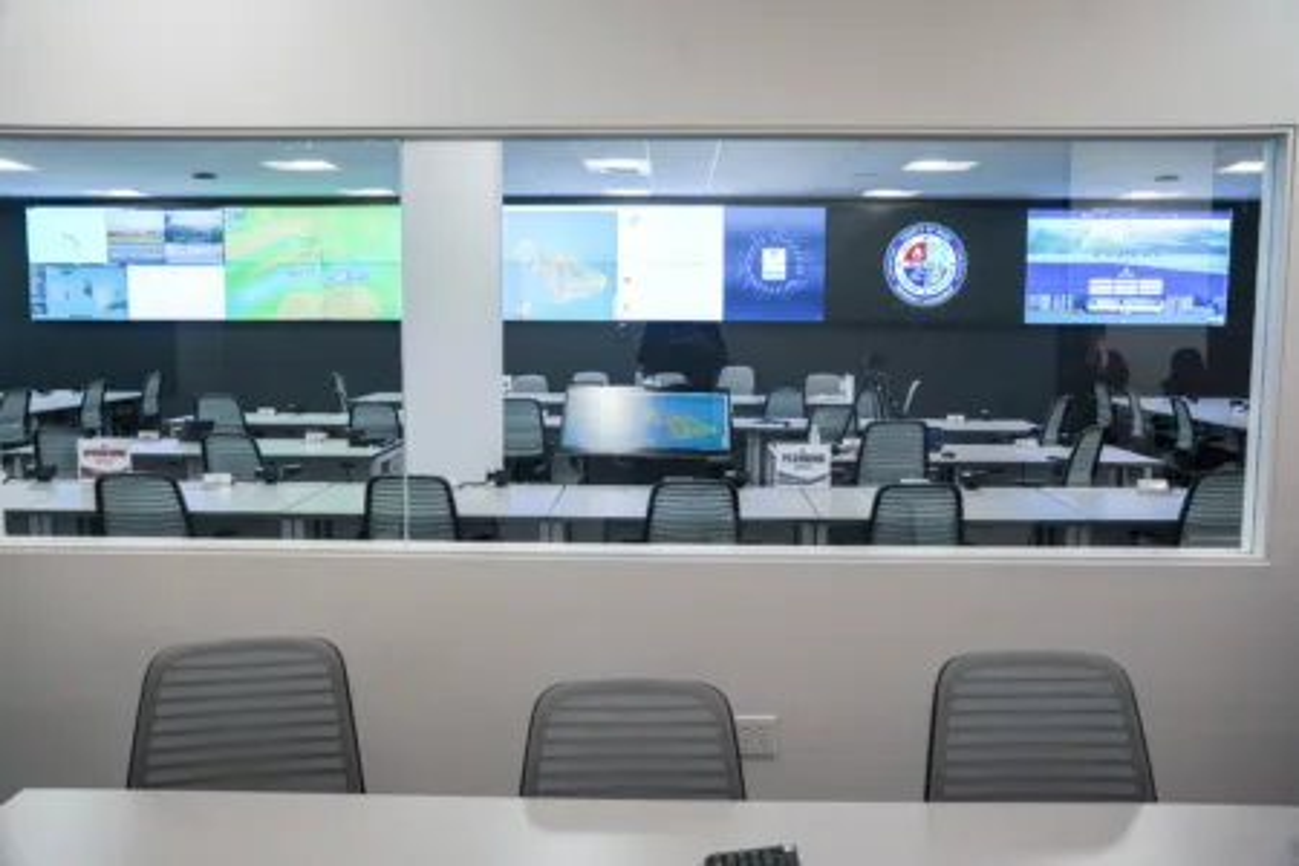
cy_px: 433
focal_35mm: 32
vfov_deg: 41.6
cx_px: 650
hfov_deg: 59.3
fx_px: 1140
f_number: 4.5
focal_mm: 31.6
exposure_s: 1/250
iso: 2000
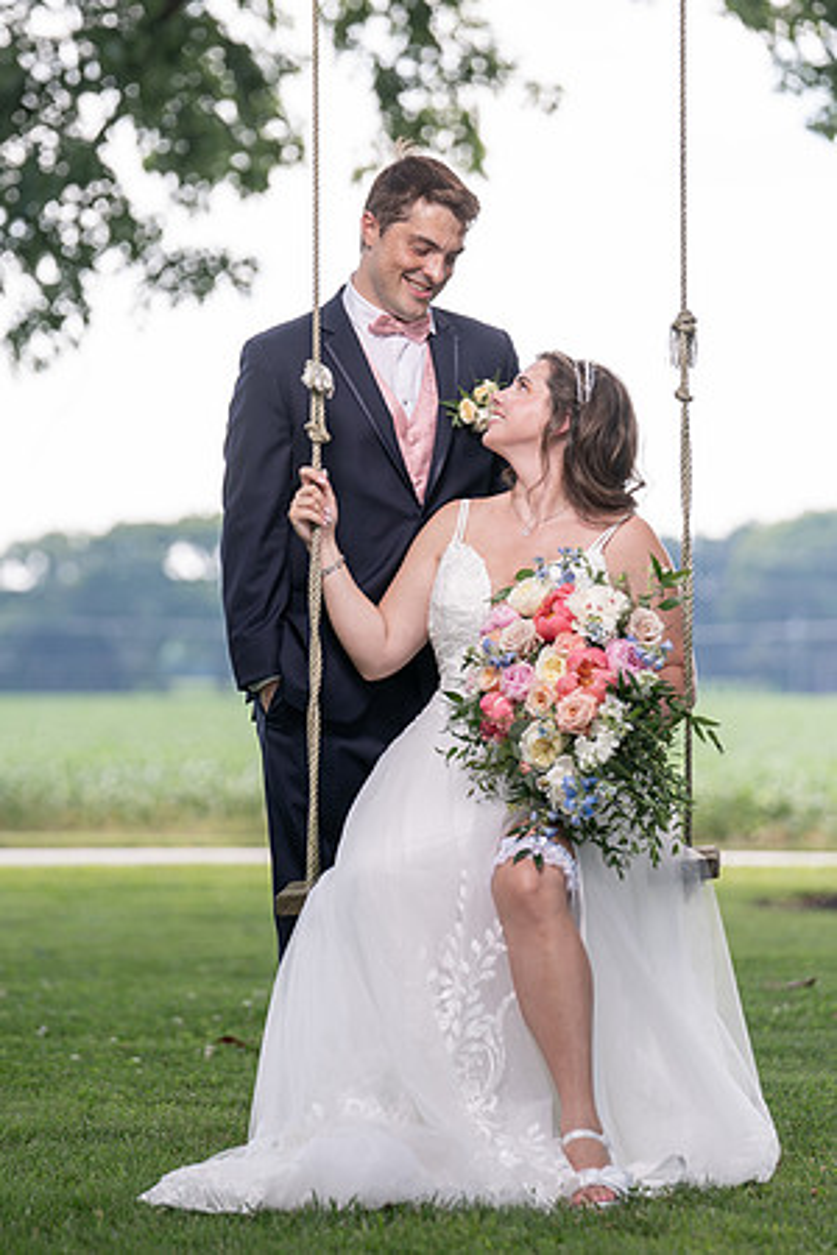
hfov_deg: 8.0
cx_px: 418
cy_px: 628
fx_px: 5963
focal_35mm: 171
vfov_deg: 12.0
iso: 100
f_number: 4
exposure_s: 1/250
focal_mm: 171
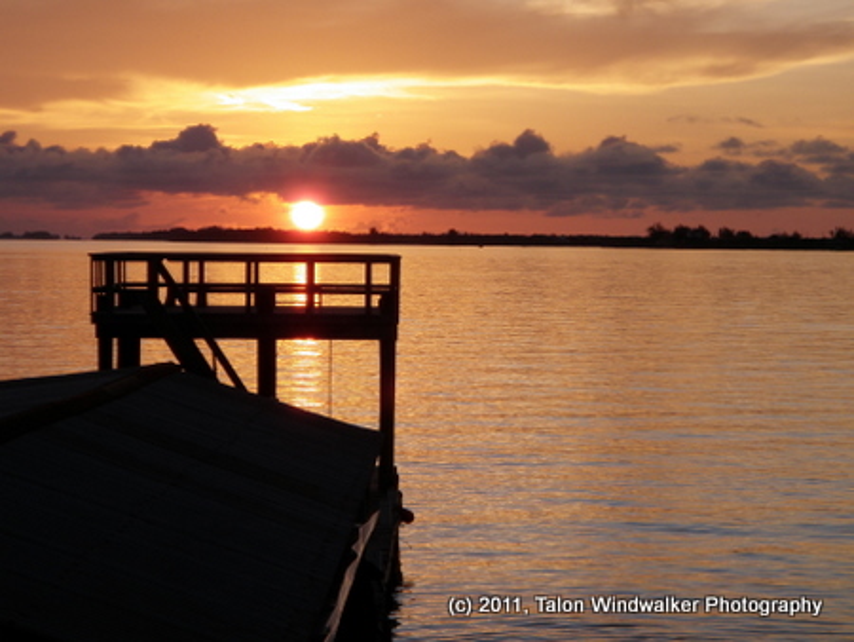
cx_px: 427
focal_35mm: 114
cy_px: 321
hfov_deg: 17.3
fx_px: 2814
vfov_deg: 13.0
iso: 80
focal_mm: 20.1
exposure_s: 1/250
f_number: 5
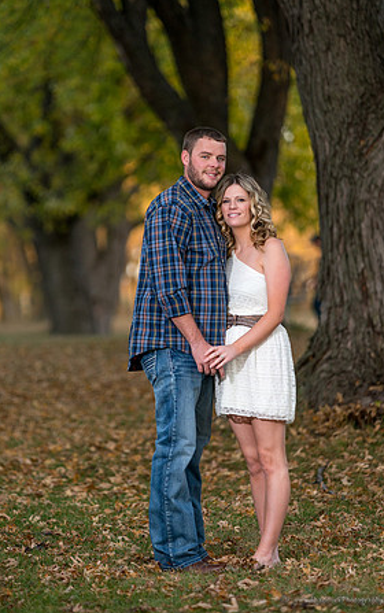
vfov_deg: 12.8
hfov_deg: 8.0
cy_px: 306
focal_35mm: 164
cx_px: 200
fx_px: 2742
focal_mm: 160
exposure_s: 1/500
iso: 500
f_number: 2.8
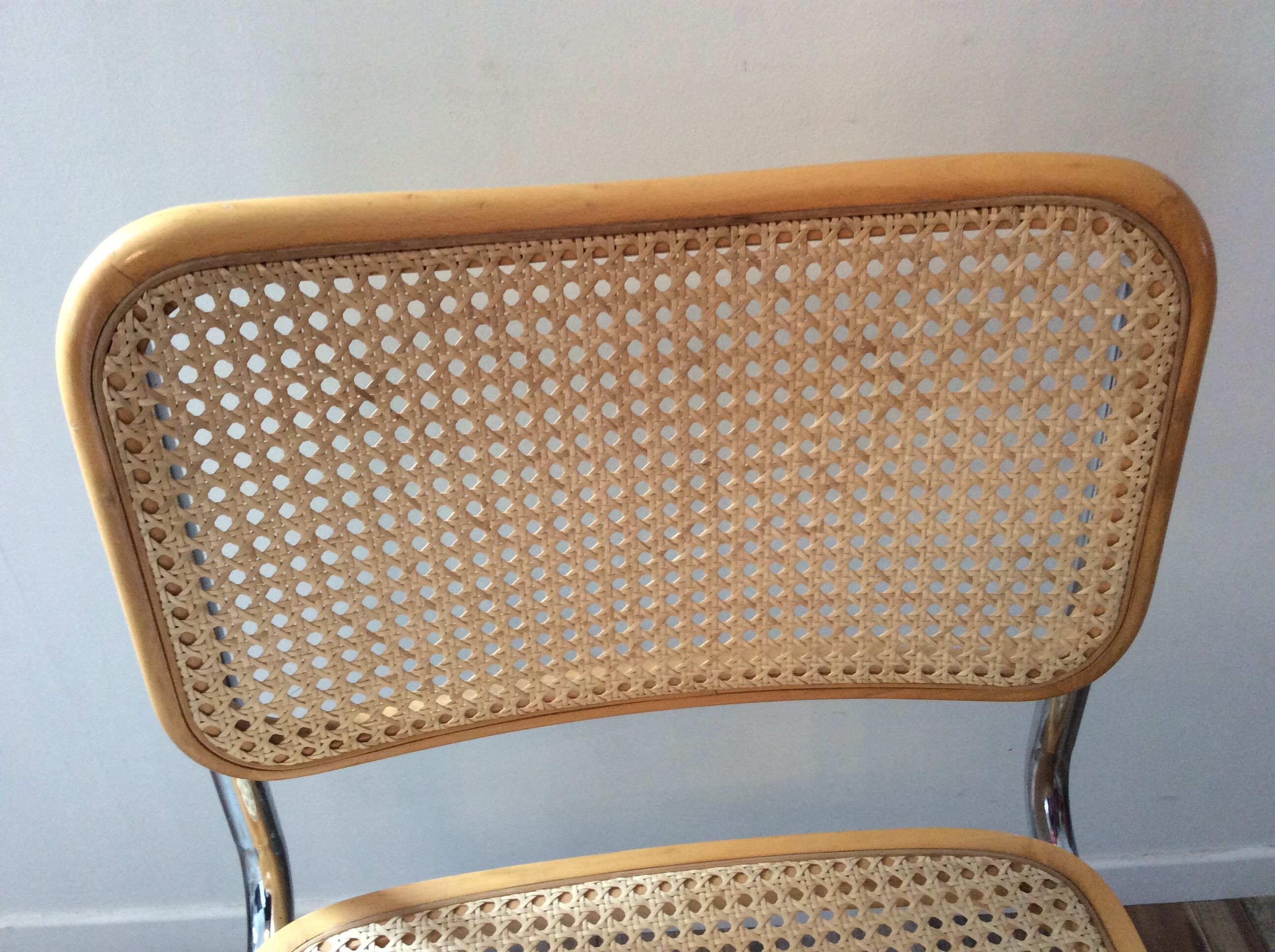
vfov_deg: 44.1
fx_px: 1177
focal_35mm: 32
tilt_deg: -38.2
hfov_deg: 56.9
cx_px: 638
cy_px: 476
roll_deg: +2.1
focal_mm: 3.3
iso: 100
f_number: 2.4
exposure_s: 1/25
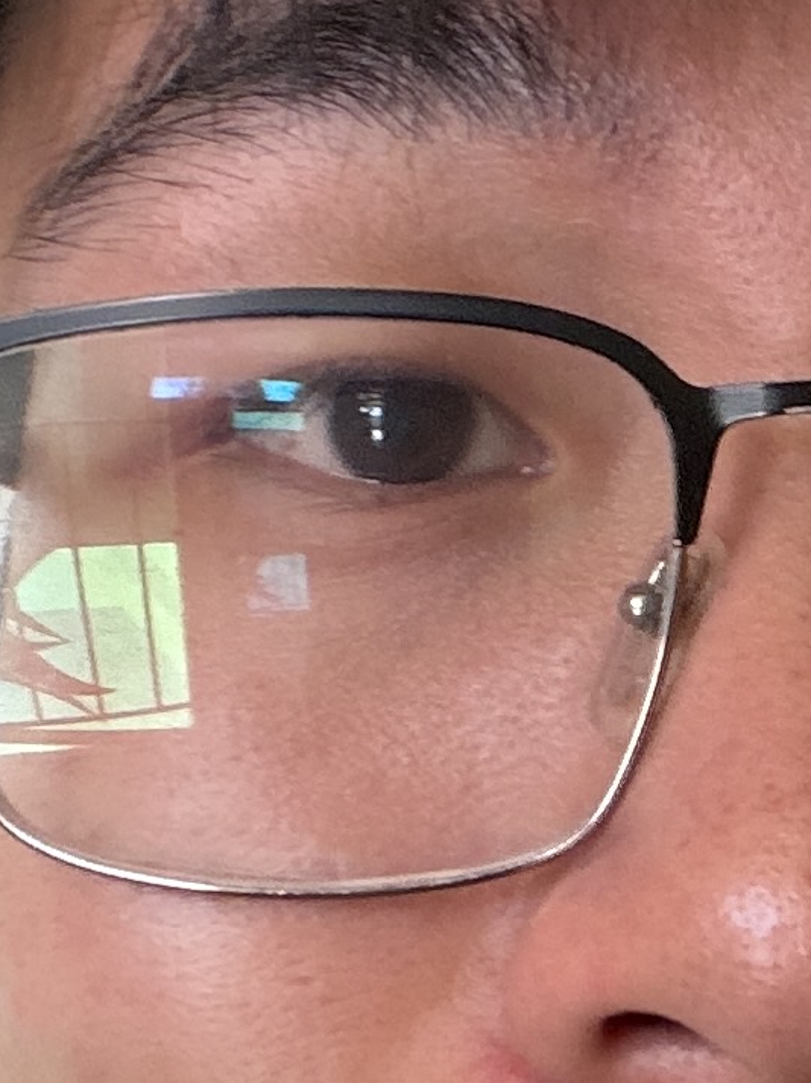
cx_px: 806
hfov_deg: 11.3
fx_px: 4065
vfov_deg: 15.2
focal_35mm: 130
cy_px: 661
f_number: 1.9
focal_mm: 2.71
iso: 200
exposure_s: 1/60
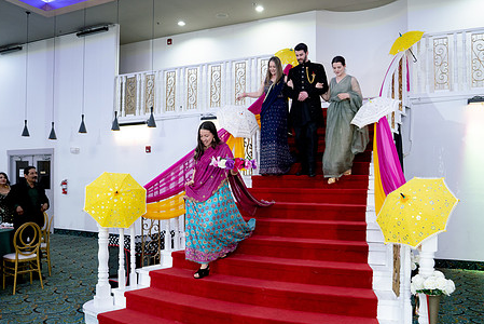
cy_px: 173
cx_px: 245
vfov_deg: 42.4
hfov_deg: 60.3
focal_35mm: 31
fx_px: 417
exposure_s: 1/125
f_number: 3.2
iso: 1250
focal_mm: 24
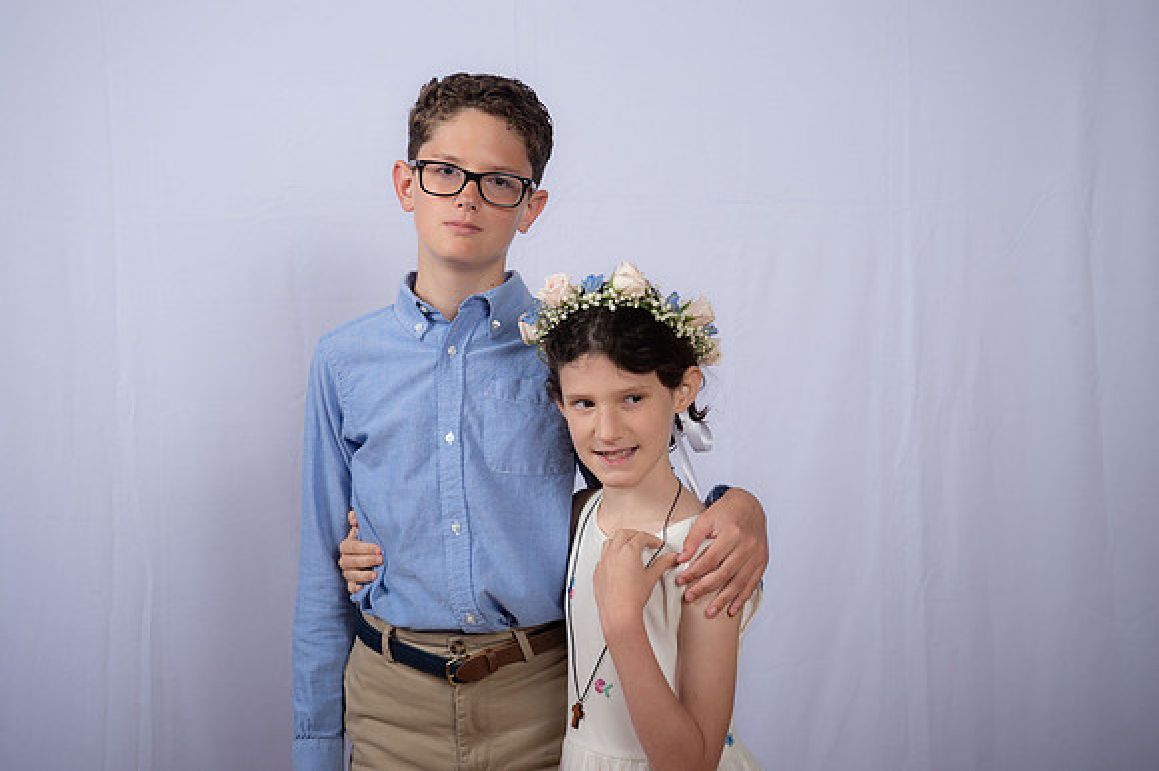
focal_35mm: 58
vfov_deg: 23.4
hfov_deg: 34.5
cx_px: 580
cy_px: 386
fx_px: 1866
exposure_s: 1/160
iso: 250
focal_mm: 58
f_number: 8
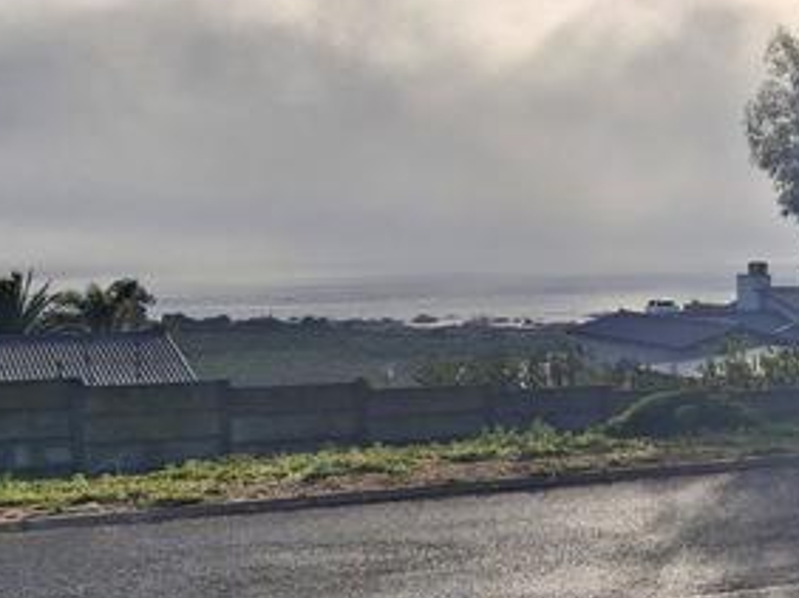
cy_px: 351
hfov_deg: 26.9
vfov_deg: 20.7
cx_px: 635
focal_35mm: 71
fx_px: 1637
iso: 32
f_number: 1.8
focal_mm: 4.69
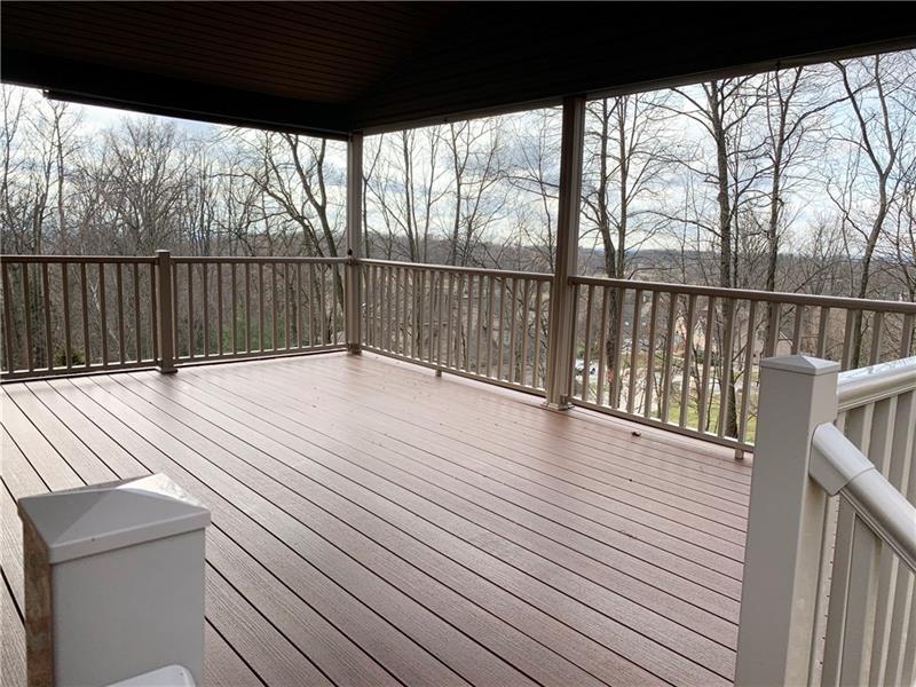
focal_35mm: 26
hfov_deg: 67.3
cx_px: 458
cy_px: 344
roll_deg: -1.9
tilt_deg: -8.6
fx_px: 688
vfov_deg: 53.1
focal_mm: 4.25
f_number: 1.8
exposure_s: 1/651
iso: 25
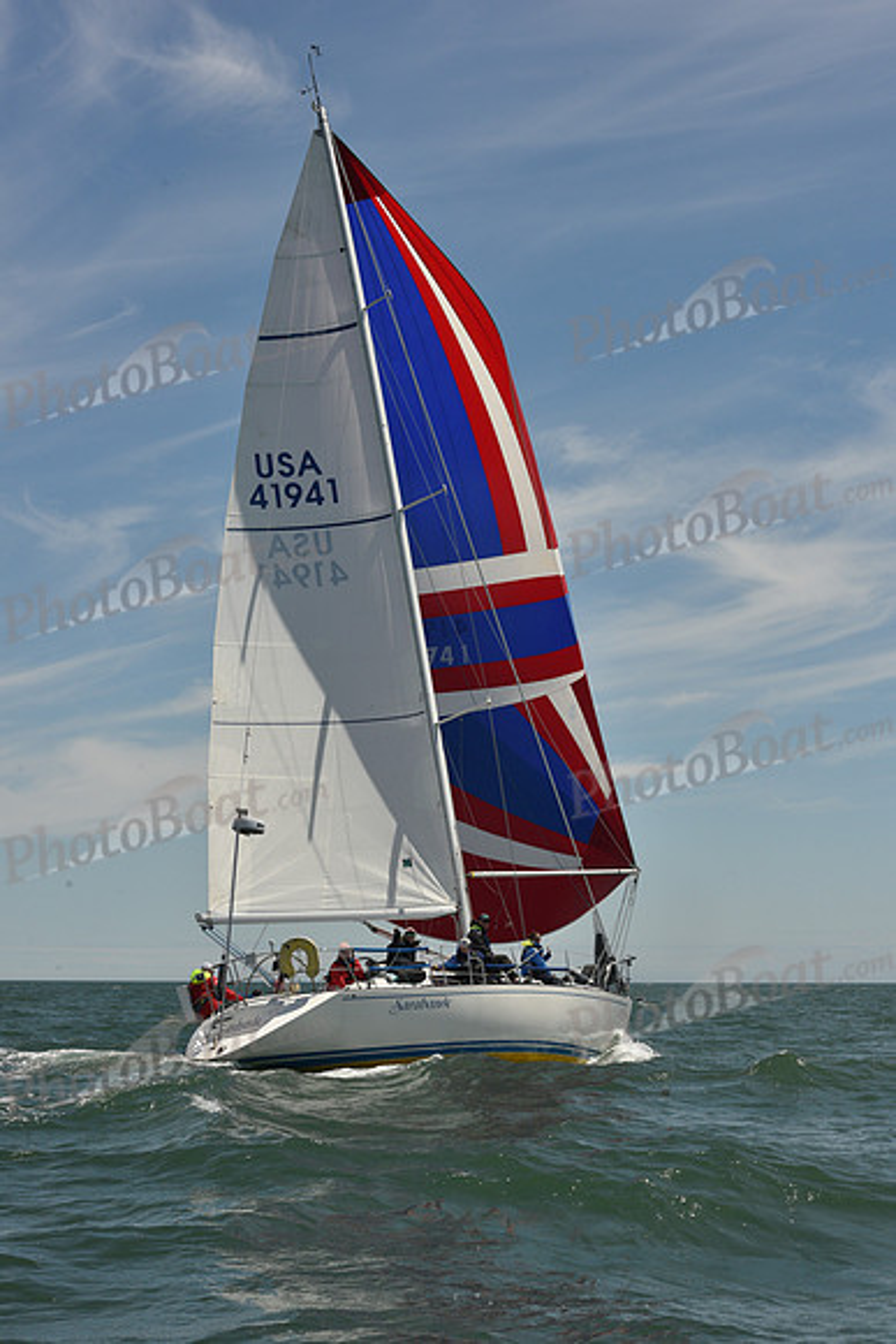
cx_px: 448
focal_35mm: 70
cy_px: 672
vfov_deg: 28.8
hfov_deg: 19.5
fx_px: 2612
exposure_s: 1/800
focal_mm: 70
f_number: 14
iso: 320
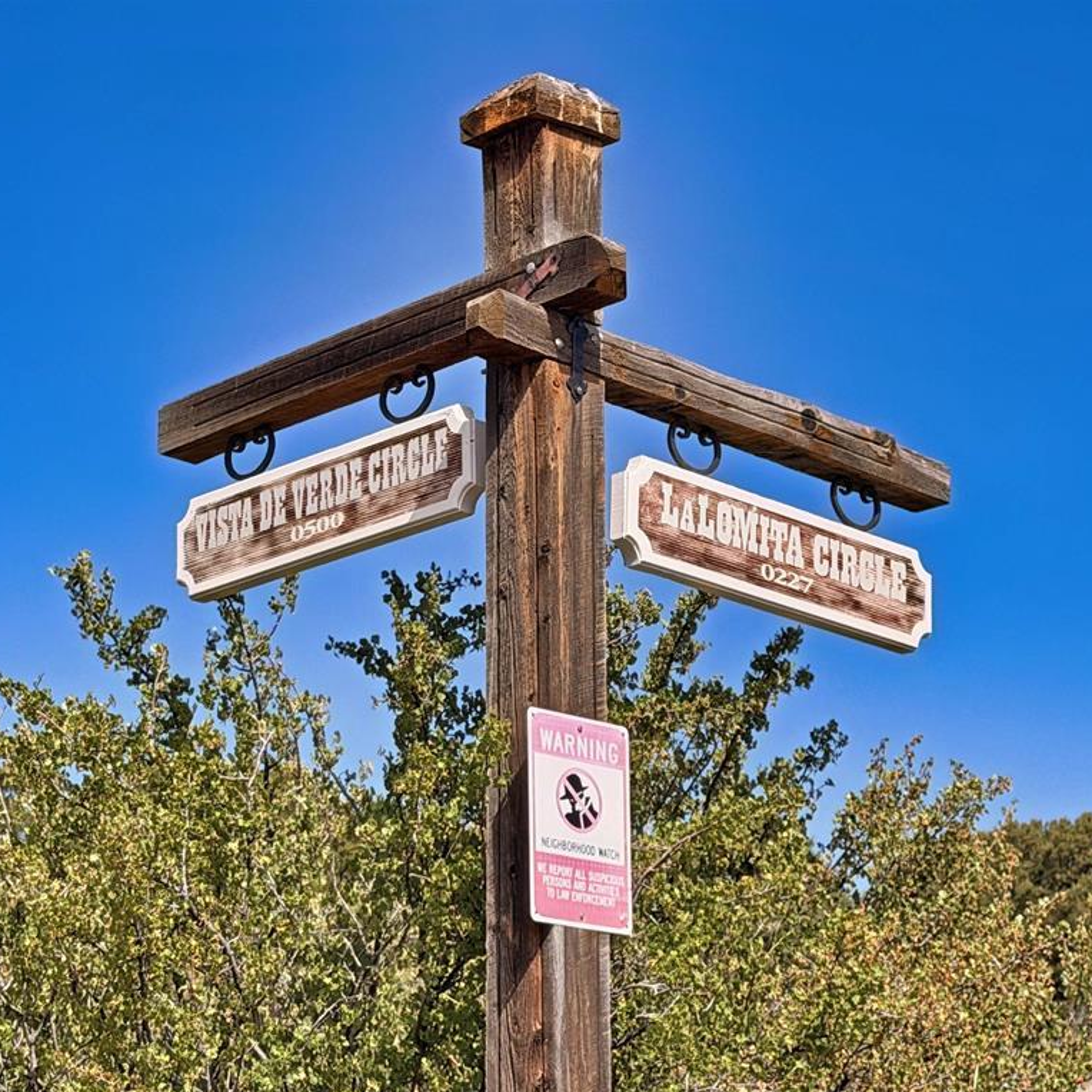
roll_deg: +1.1
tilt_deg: +12.3
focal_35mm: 90
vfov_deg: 19.3
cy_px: 547
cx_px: 580
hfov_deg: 19.3
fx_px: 3212
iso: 64
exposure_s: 1/4329
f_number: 1.78
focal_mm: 6.76
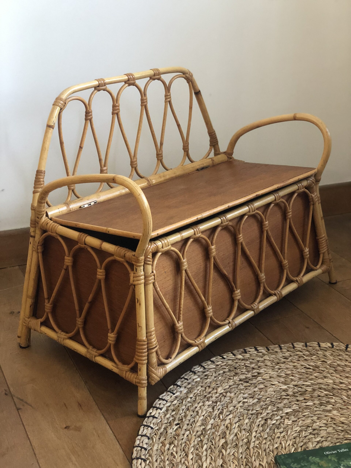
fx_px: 703
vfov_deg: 36.8
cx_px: 176
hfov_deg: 28.0
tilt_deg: -21.5
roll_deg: -0.4
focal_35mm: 52
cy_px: 234
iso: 160
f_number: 2.4
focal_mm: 6
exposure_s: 1/13
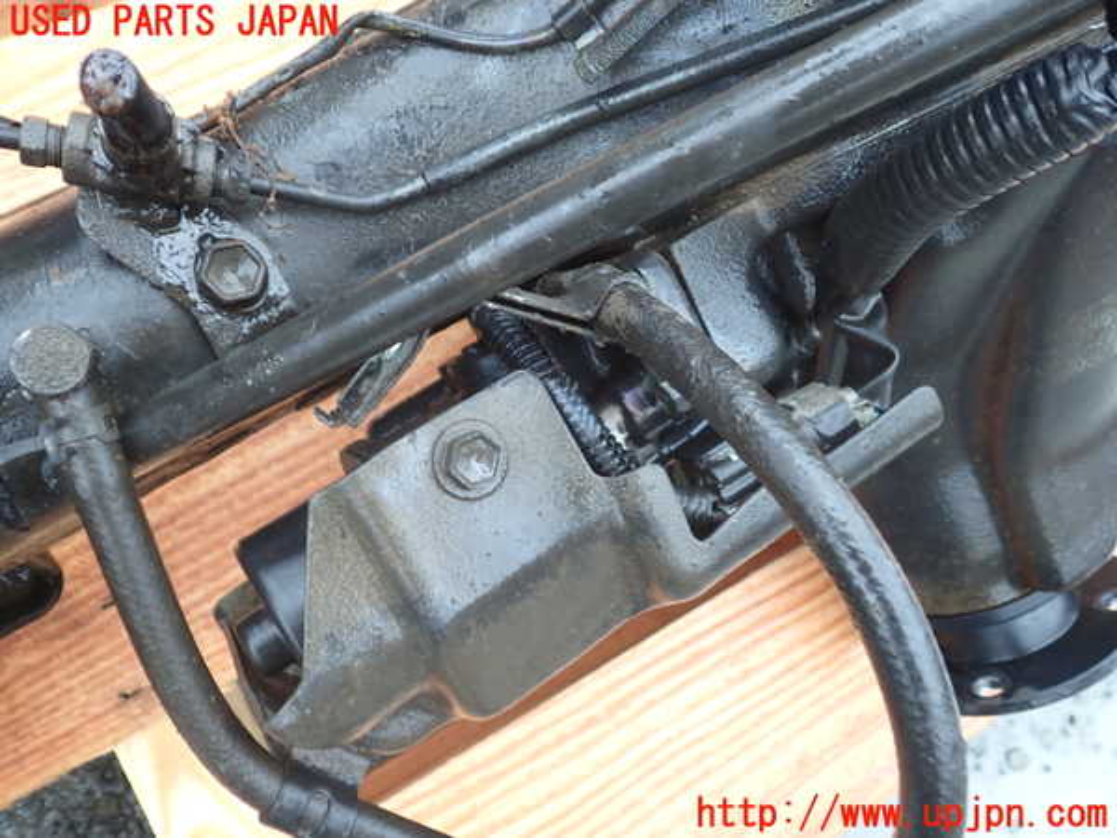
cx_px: 558
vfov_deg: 46.8
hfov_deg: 60.0
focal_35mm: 30
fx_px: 968
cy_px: 419
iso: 100
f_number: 2.3
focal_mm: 5.4
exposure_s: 1/60
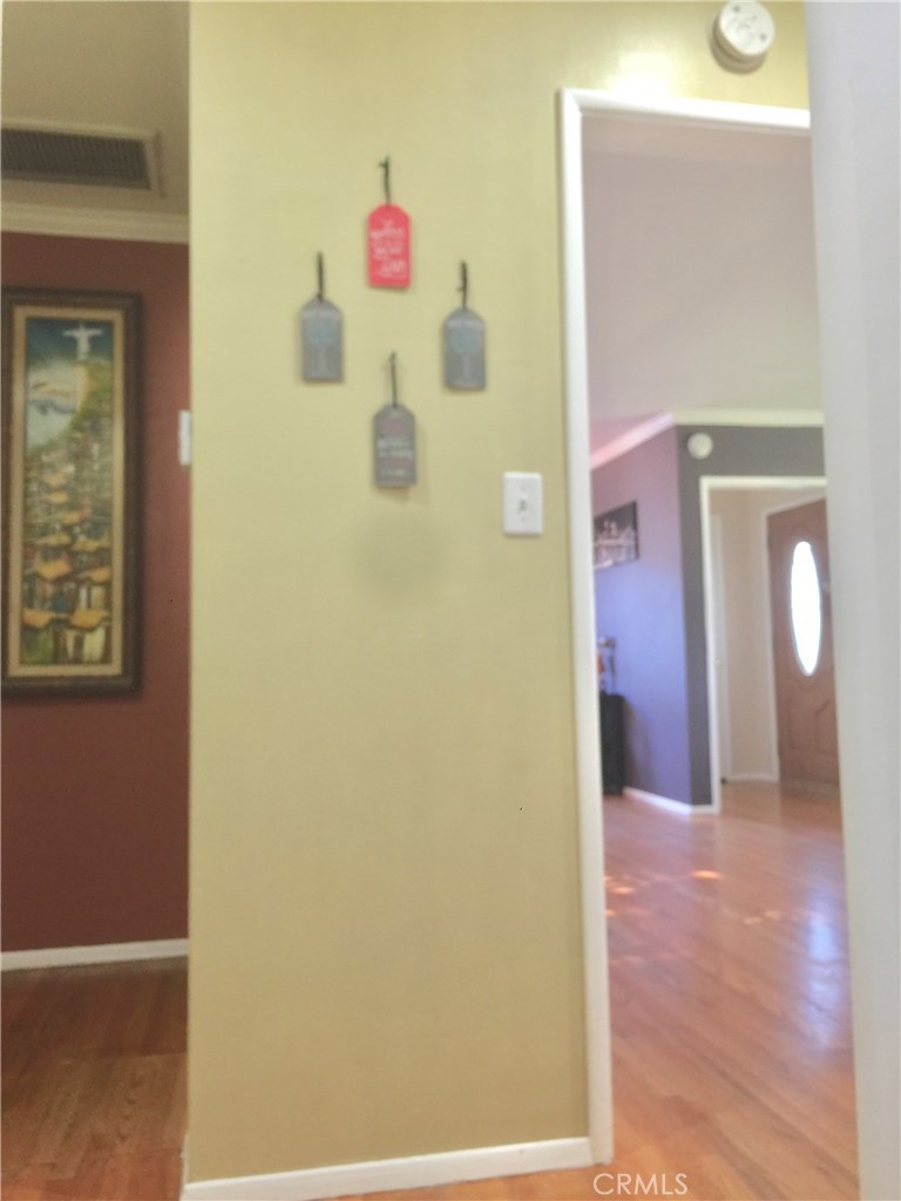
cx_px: 450
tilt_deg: +4.0
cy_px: 600
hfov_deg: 48.2
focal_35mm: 29
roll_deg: +1.4
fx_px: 1006
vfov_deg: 61.7
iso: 64
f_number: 2.2
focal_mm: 4.15
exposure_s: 1/15
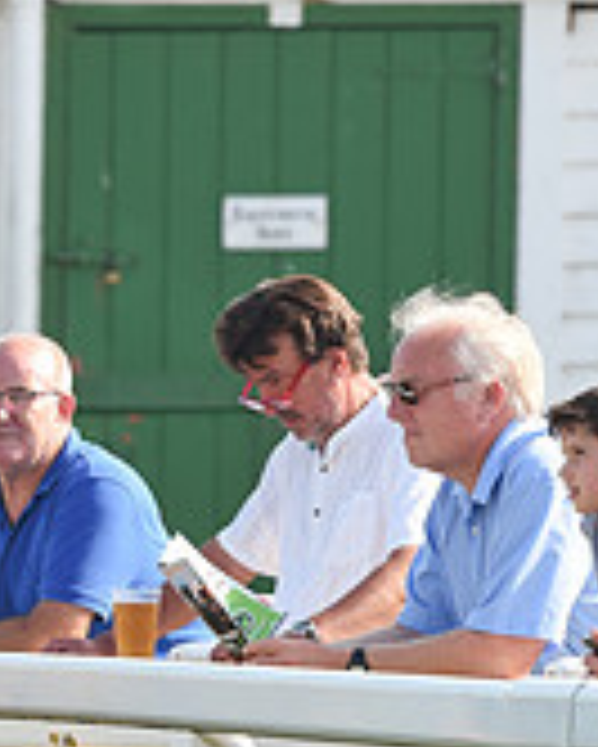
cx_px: -616
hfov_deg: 2.4
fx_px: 14477
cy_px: 650
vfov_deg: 3.0
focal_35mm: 655
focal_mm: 200
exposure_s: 1/1000
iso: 400
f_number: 5.6
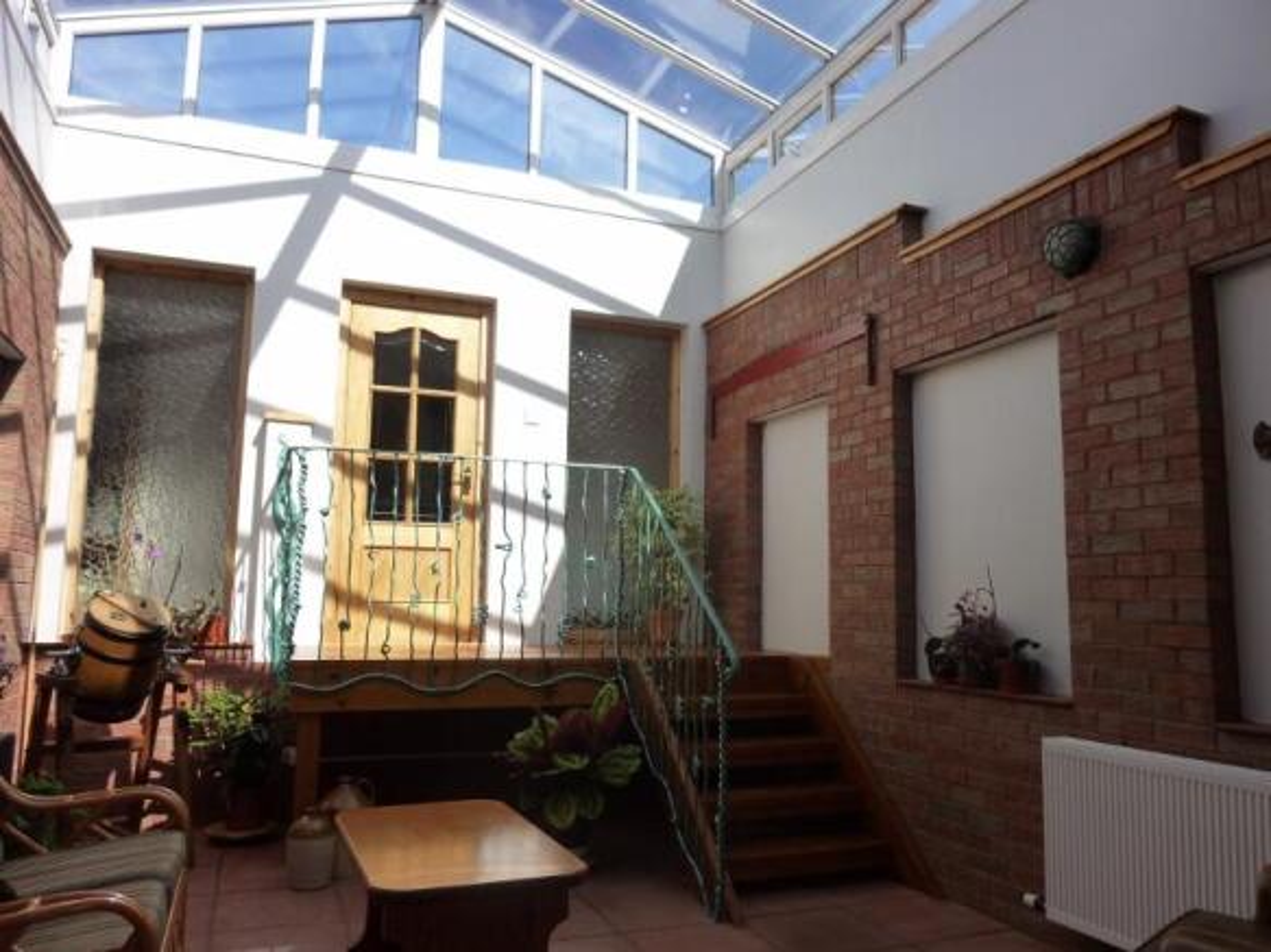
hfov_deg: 69.4
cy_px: 476
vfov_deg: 54.9
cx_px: 636
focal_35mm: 25
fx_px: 918
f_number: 3.3
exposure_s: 1/250
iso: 125
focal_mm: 4.5
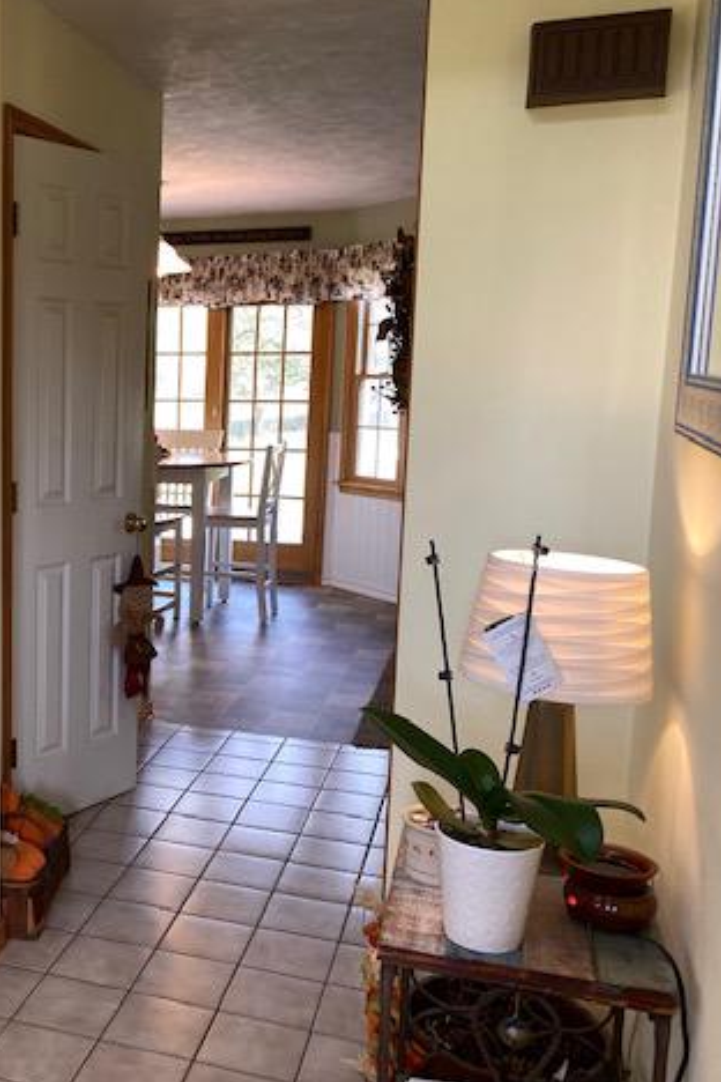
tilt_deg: -9.3
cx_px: 25
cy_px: 534
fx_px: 1111
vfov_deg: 51.9
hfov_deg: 33.3
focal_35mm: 37
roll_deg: +0.4
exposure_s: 1/120
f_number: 1.8
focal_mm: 4.25
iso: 125
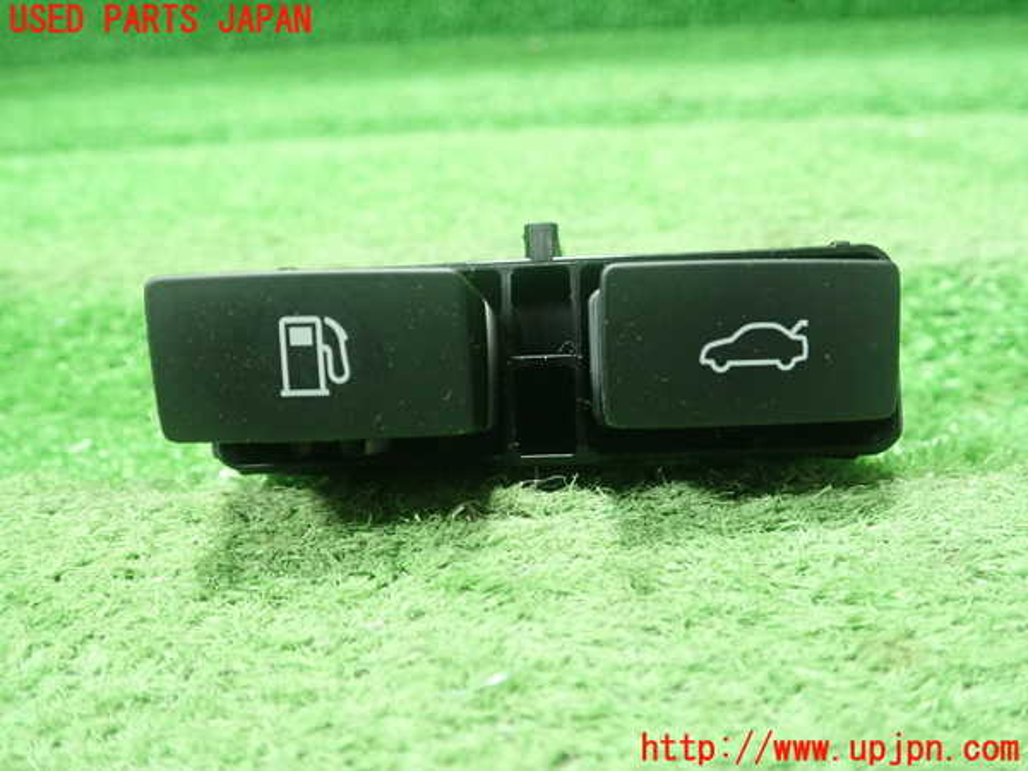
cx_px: 514
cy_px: 386
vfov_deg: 46.8
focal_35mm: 30
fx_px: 891
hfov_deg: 60.0
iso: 800
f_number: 2.3
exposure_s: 1/60
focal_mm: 5.5
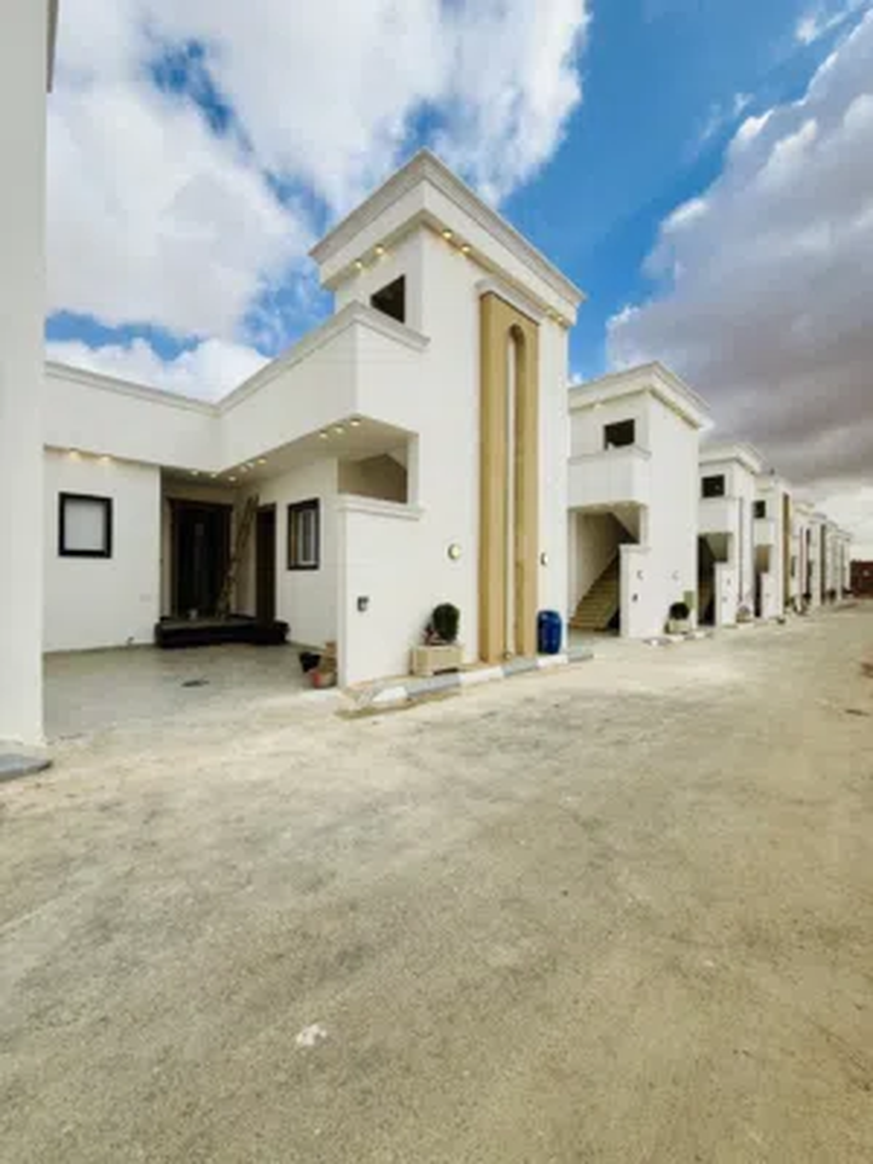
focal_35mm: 14
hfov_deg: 85.7
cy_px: 582
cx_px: 436
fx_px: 471
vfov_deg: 102.1
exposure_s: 1/2841
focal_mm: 2.22
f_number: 2.2
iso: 50
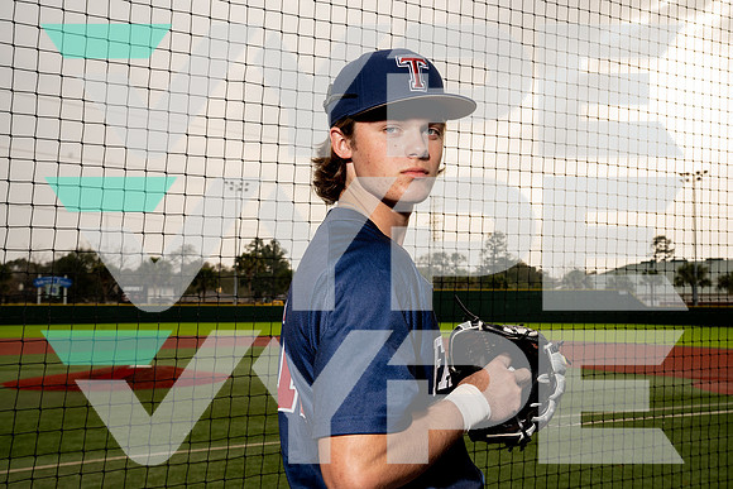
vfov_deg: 29.9
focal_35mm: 45
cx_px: 366
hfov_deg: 43.6
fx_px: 916
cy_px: 244
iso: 400
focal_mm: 45
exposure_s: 1/250
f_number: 11
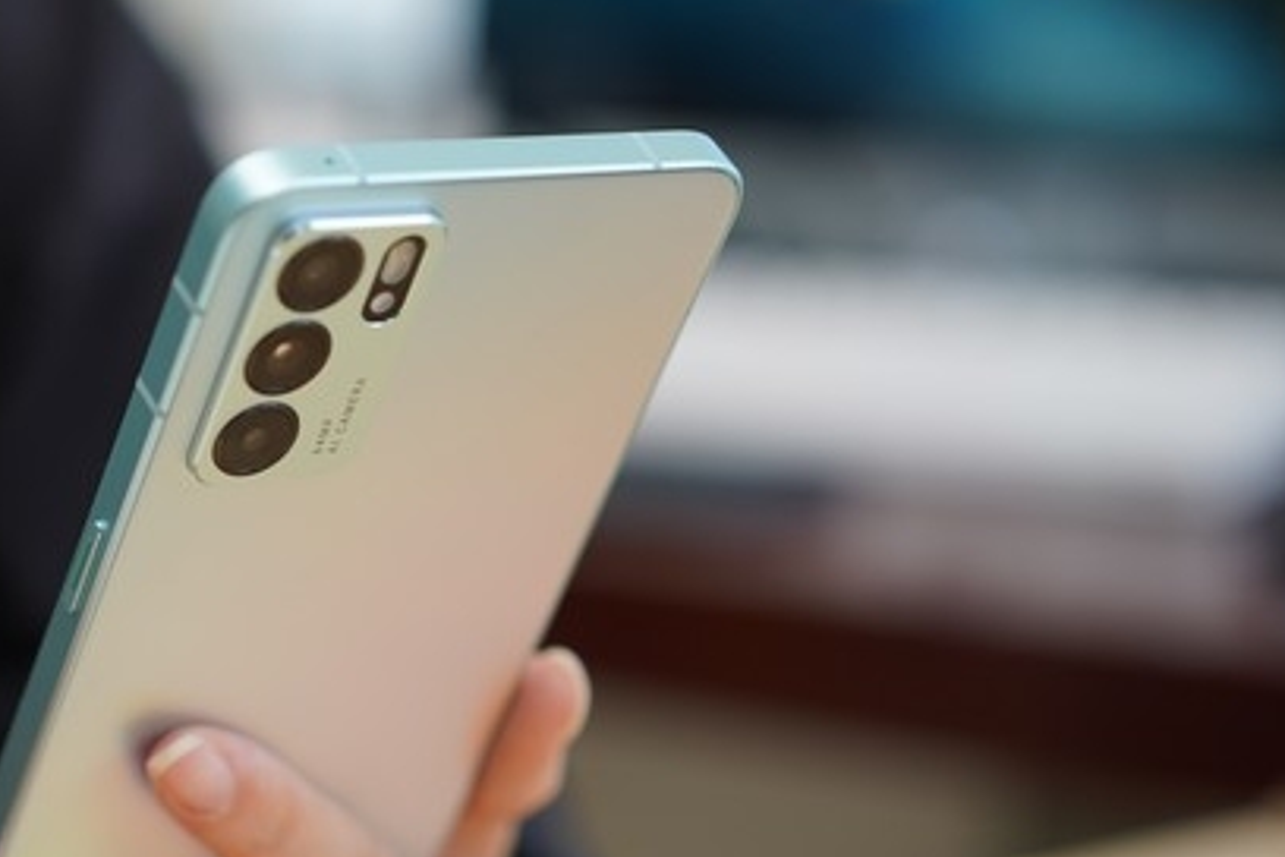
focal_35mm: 101
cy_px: 510
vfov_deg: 13.5
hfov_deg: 19.8
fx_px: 3605
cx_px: 126
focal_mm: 55
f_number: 2.8
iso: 200
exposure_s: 1/50
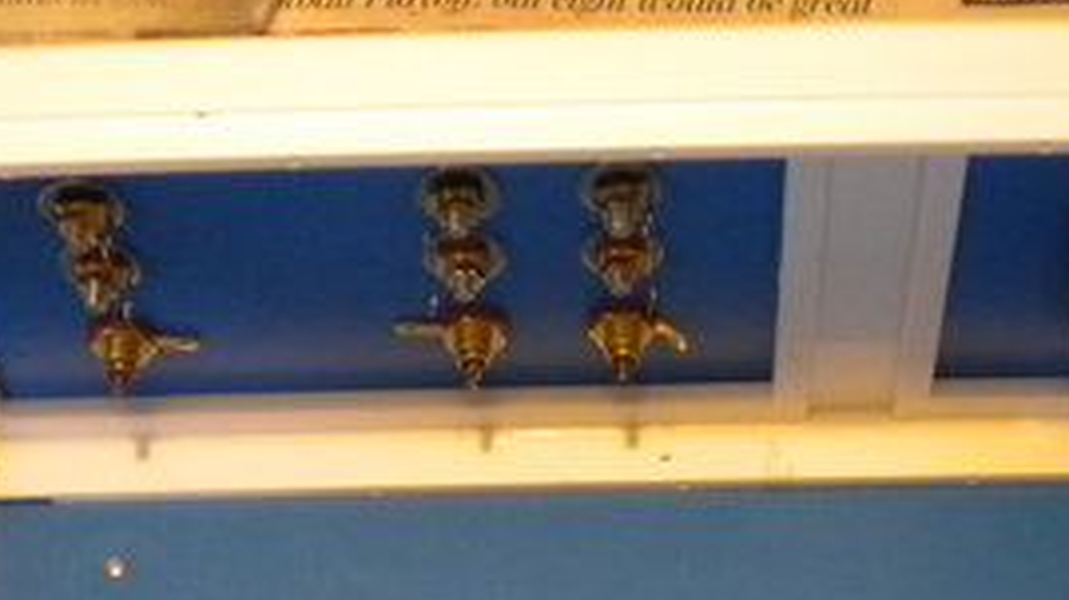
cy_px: 807
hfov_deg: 25.0
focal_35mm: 85
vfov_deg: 13.6
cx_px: 596
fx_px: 2408
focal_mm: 6.3
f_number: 3.1
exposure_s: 1/40.2
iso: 400
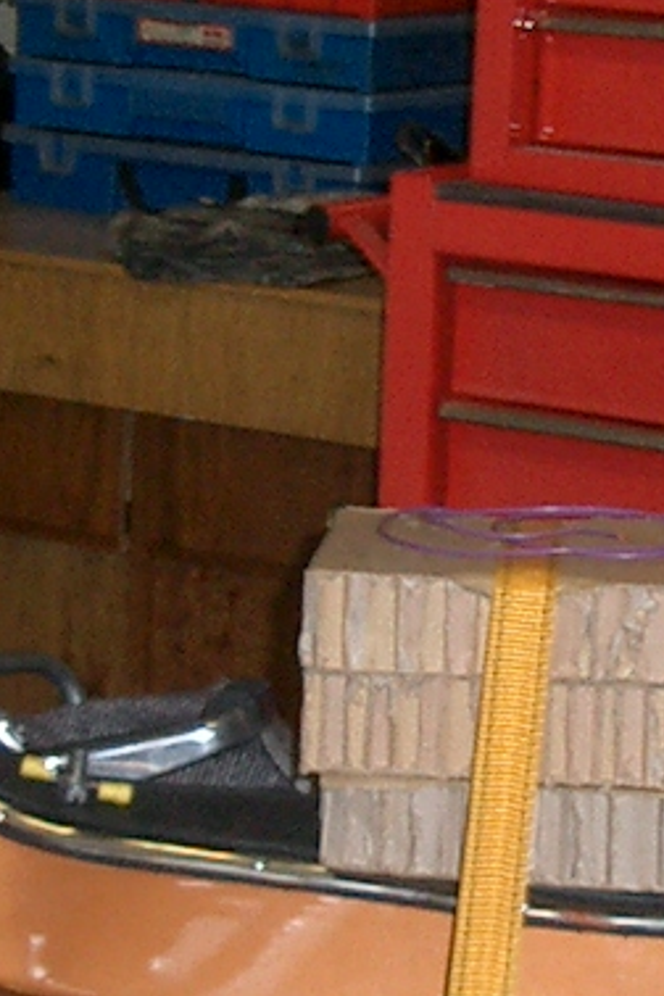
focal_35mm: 154
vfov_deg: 13.3
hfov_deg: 8.9
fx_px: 4260
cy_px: 414
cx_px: 569
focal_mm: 5.8
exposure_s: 1/40
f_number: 2.6
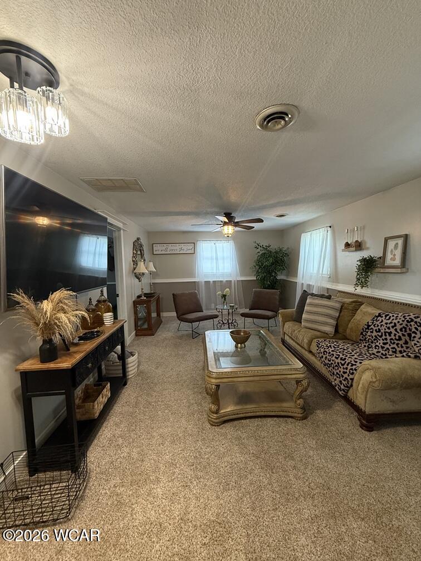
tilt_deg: -4.2
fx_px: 227
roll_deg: +1.3
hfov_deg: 85.7
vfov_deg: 102.1
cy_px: 280
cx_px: 210
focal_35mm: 14
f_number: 2.2
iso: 320
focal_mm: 2.22
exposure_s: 1/60
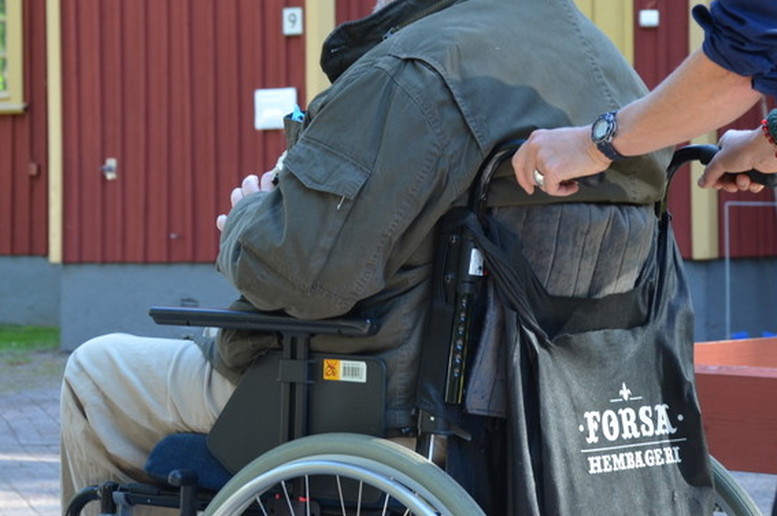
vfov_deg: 10.7
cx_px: 344
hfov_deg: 16.2
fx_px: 2736
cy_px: 134
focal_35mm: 127
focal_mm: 50
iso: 400
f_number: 6.3
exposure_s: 1/100
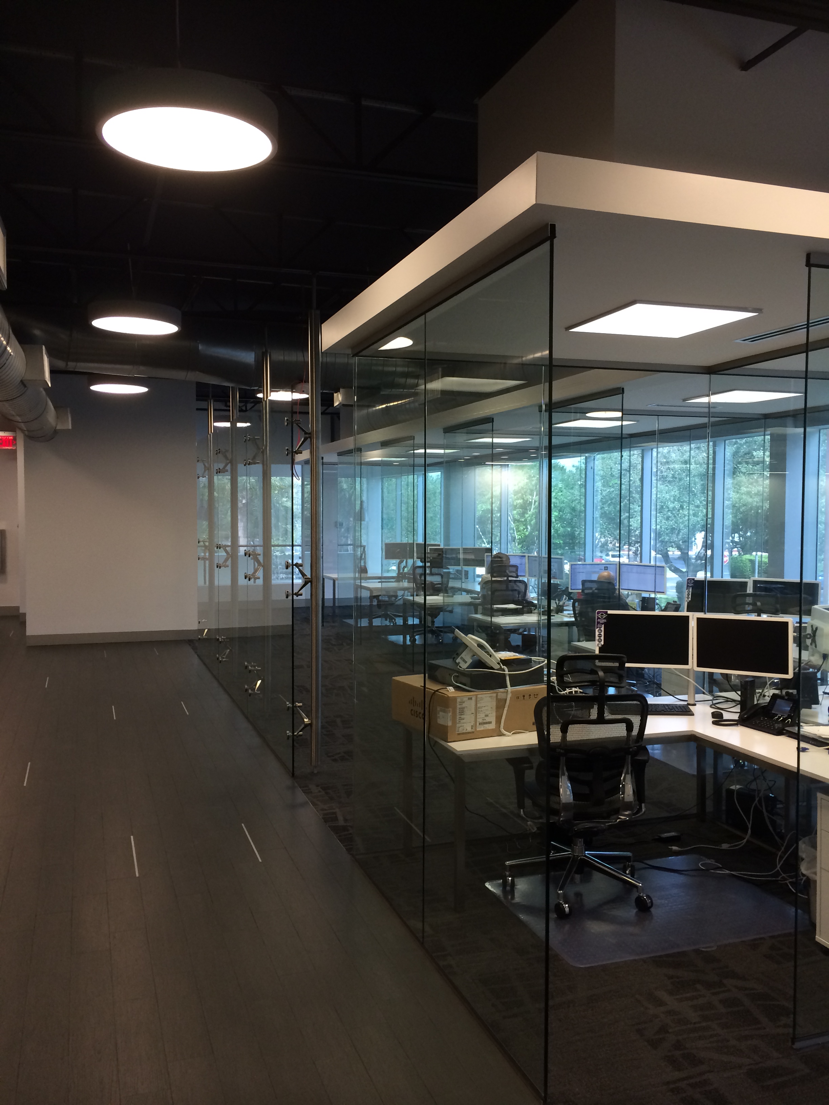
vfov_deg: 60.0
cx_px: 414
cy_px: 552
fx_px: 958
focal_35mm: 30
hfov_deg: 46.8
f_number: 2.2
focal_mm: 4.12
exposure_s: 1/30
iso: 50
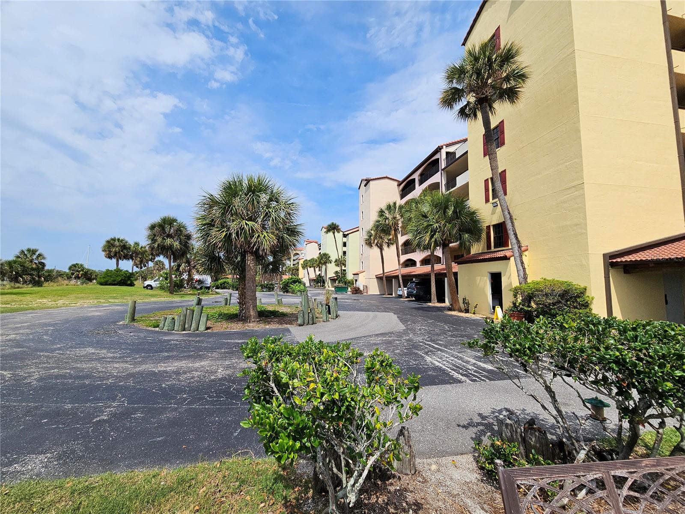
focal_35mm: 13
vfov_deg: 89.9
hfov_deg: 106.2
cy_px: 257
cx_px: 342
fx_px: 257
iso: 50
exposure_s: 1/3956
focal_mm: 2.2
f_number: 2.2
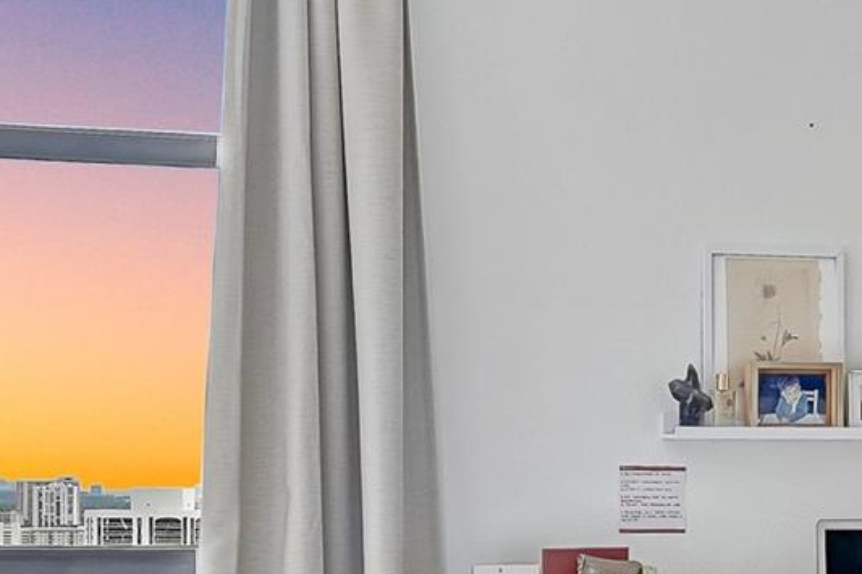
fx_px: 2154
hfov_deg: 22.5
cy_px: 542
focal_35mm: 90
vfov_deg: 15.0
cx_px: 605
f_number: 10
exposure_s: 1/25
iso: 250
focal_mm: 20
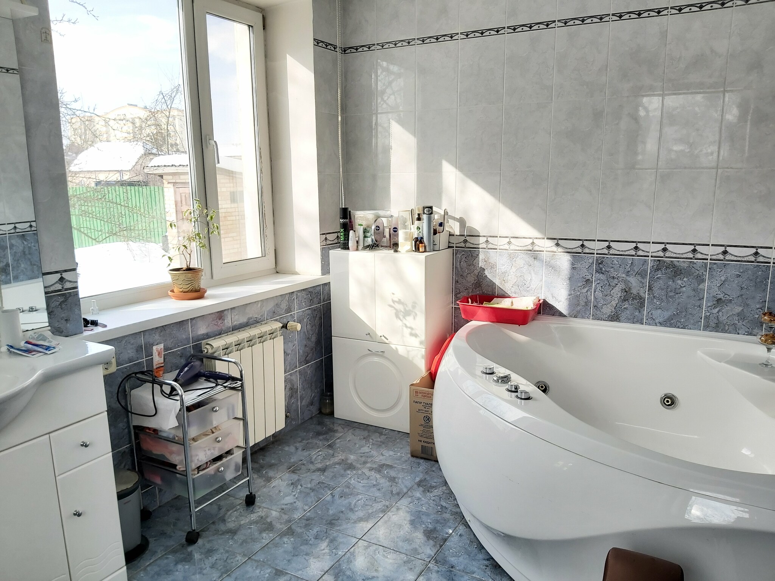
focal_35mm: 26
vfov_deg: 53.1
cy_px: 290
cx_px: 388
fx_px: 582
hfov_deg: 67.3
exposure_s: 1/216
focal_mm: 3.92
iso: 64
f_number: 1.7
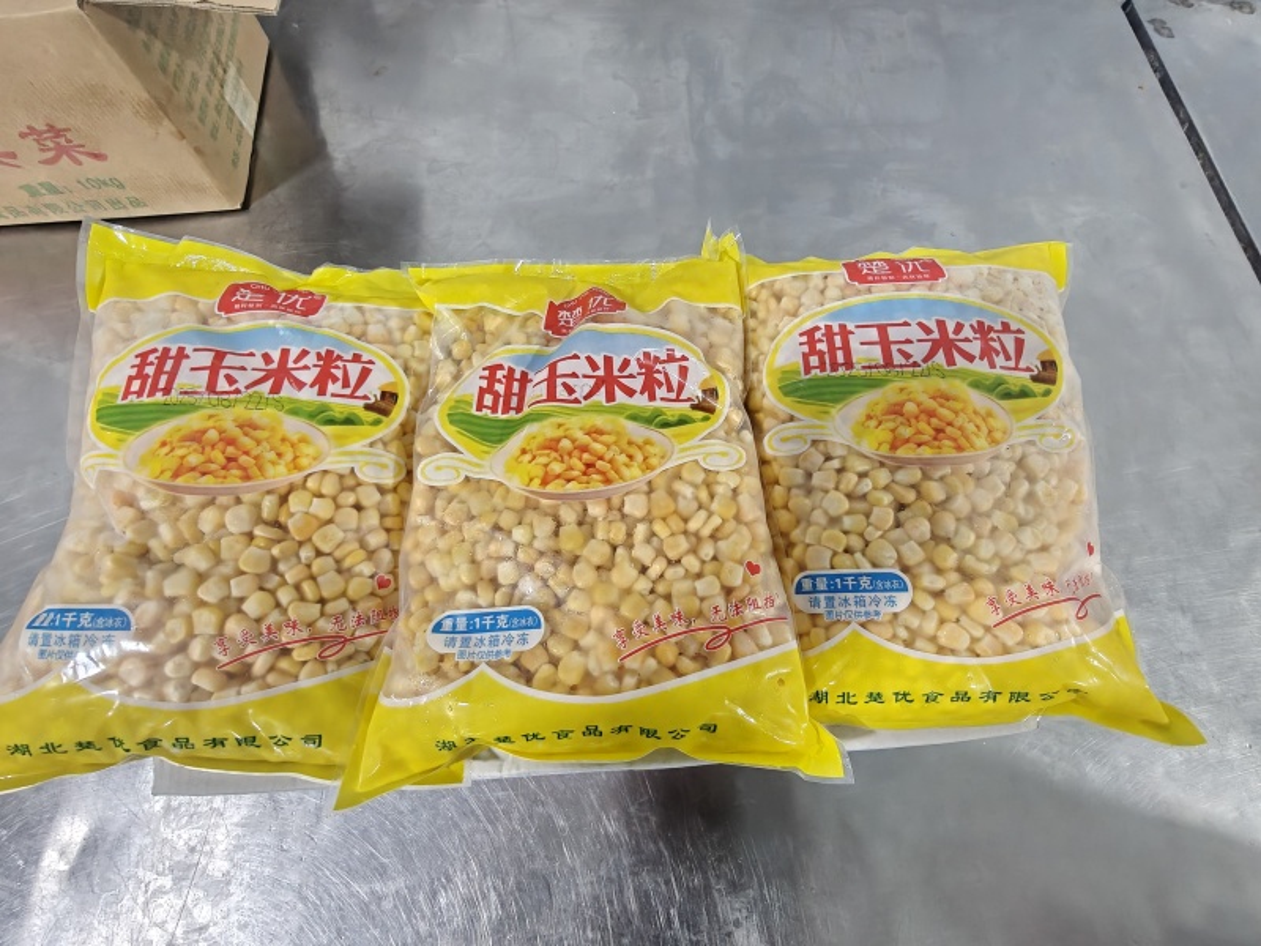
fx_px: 546
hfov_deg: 98.2
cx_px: 630
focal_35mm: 15
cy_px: 473
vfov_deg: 81.7
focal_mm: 2.3
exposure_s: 1/63
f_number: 2
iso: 6400
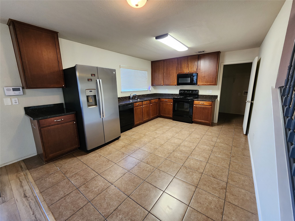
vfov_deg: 89.9
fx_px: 111
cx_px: 148
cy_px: 110
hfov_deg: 106.2
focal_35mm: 13
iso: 320
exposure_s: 1/60
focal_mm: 2.2
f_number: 2.2
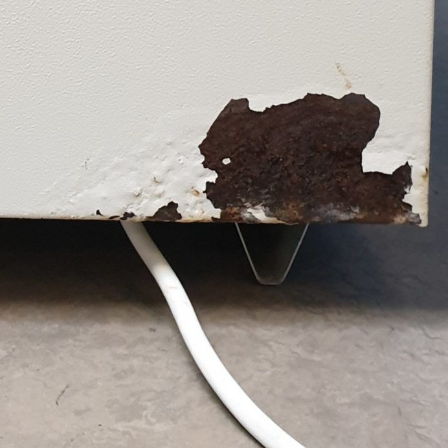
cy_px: -282
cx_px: -21
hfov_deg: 19.7
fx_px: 1245
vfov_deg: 17.6
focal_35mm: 85
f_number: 2.4
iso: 400
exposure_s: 1/50
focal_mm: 4.3
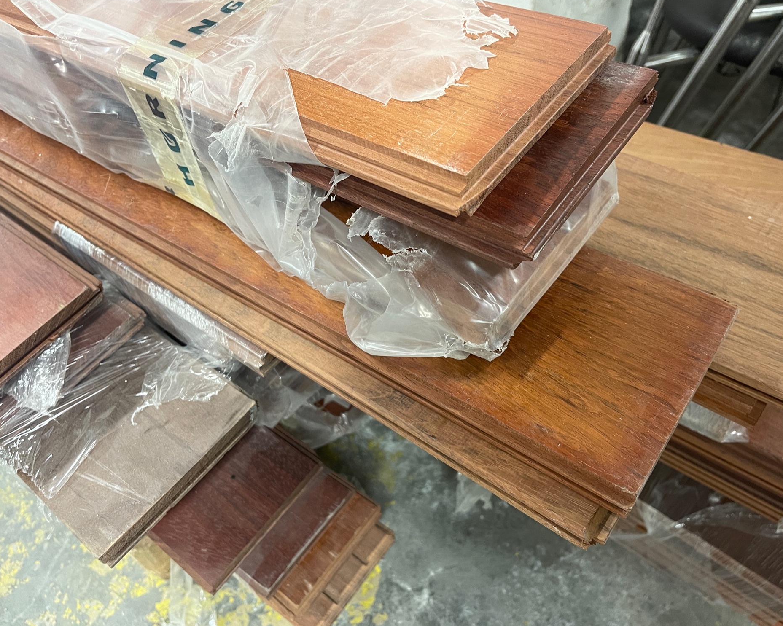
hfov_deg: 62.1
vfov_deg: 51.5
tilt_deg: -46.6
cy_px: 311
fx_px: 649
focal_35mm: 28
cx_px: 424
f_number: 1.6
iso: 250
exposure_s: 1/50
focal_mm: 5.1
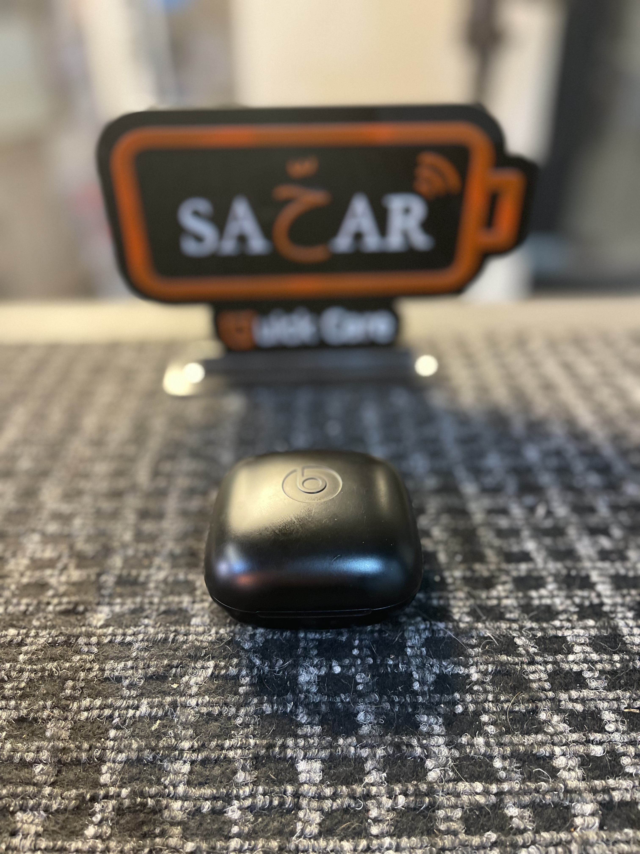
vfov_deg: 67.3
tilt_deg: -31.7
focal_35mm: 26
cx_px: 320
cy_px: 427
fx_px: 641
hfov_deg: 53.1
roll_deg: +0.8
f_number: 1.6
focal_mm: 5.1
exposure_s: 1/33
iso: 400
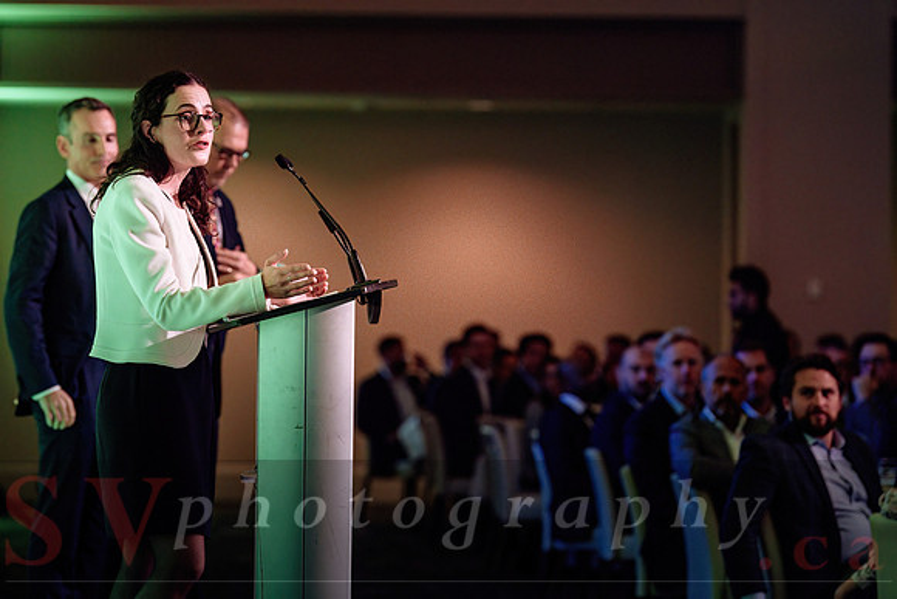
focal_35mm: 184
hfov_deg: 11.2
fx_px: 4579
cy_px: 255
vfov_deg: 7.5
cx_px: 382
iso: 1250
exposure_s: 1/200
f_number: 3.5
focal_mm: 160
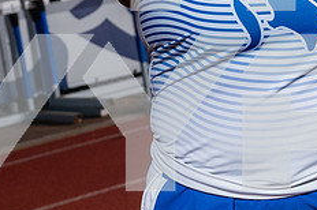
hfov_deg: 14.5
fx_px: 1249
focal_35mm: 142
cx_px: 201
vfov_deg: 9.5
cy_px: -63
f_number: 5.6
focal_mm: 43
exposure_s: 1/250
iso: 1250
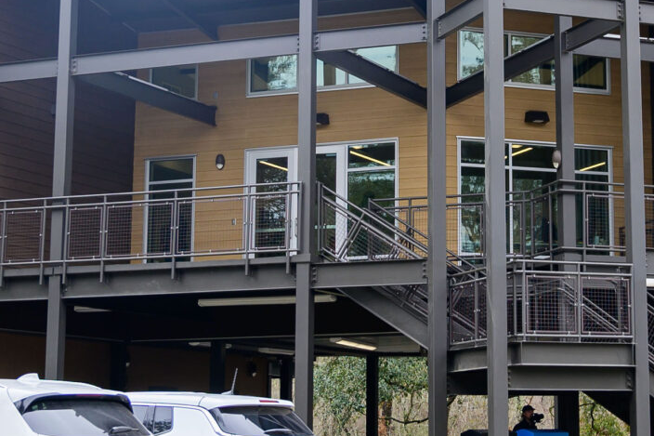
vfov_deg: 14.2
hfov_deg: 21.1
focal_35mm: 96
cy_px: 108
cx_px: 498
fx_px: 1743
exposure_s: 1/320
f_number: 4
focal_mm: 33
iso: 125
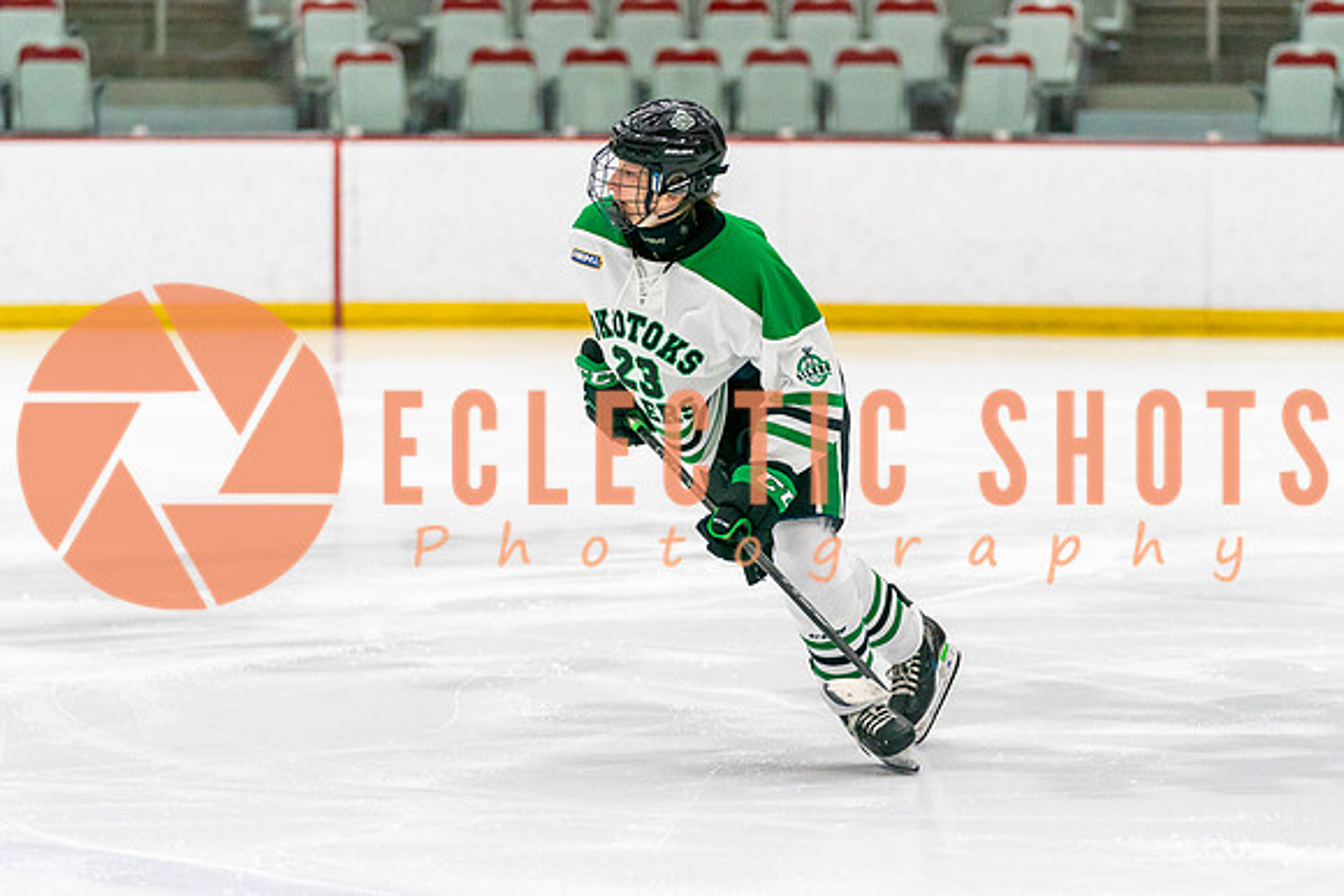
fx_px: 6776
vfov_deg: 7.6
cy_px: 565
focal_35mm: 181
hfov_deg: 11.3
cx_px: 672
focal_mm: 125
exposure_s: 1/1250
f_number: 2.8
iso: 3200
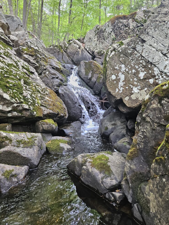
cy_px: 108
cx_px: 84
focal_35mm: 24
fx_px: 156
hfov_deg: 56.8
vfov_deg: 71.6
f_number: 1.8
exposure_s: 1/180
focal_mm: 5.4
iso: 160
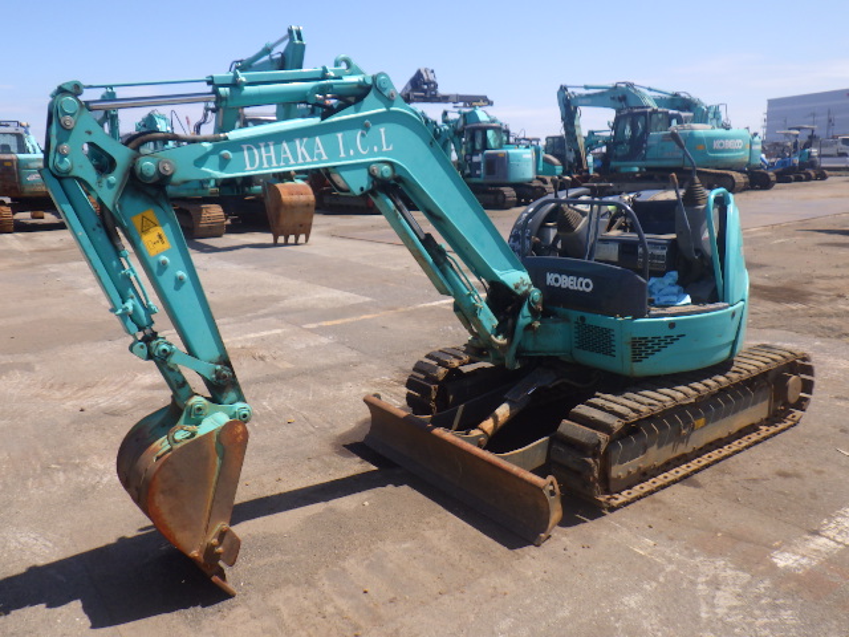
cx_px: 424
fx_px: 687
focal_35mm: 28
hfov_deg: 63.4
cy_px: 318
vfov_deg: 49.7
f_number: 4.2
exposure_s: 1/800
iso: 125
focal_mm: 5
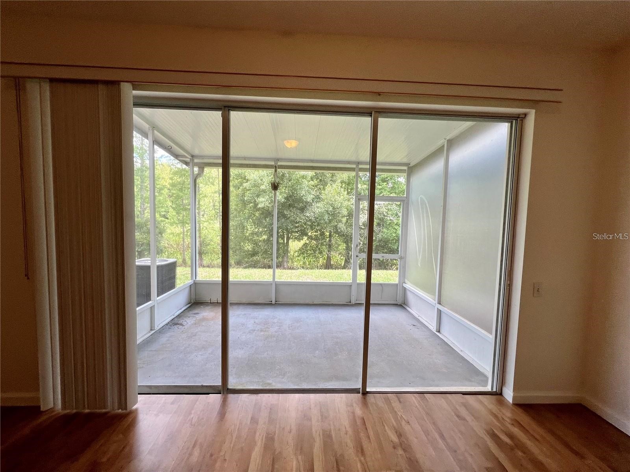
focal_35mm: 13
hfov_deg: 106.2
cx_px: 315
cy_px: 236
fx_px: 237
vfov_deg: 89.9
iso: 50
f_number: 1.8
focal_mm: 1.57
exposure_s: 1/99
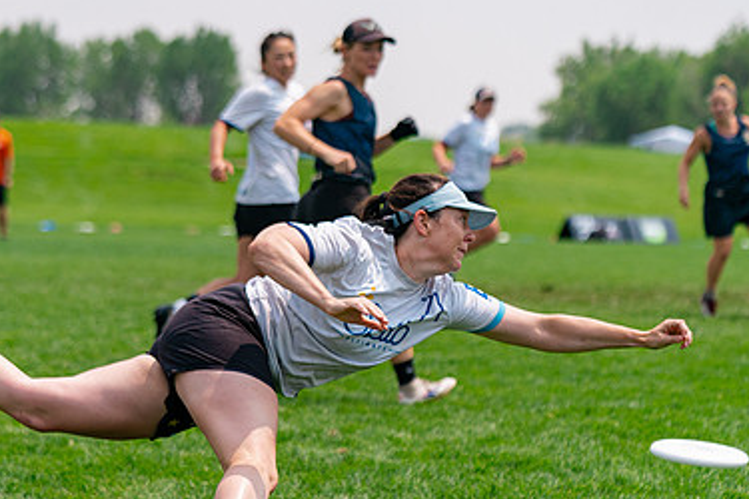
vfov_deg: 8.7
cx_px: 325
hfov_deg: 13.0
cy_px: 337
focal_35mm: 158
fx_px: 3287
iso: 400
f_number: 3.2
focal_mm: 94
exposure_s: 1/6400
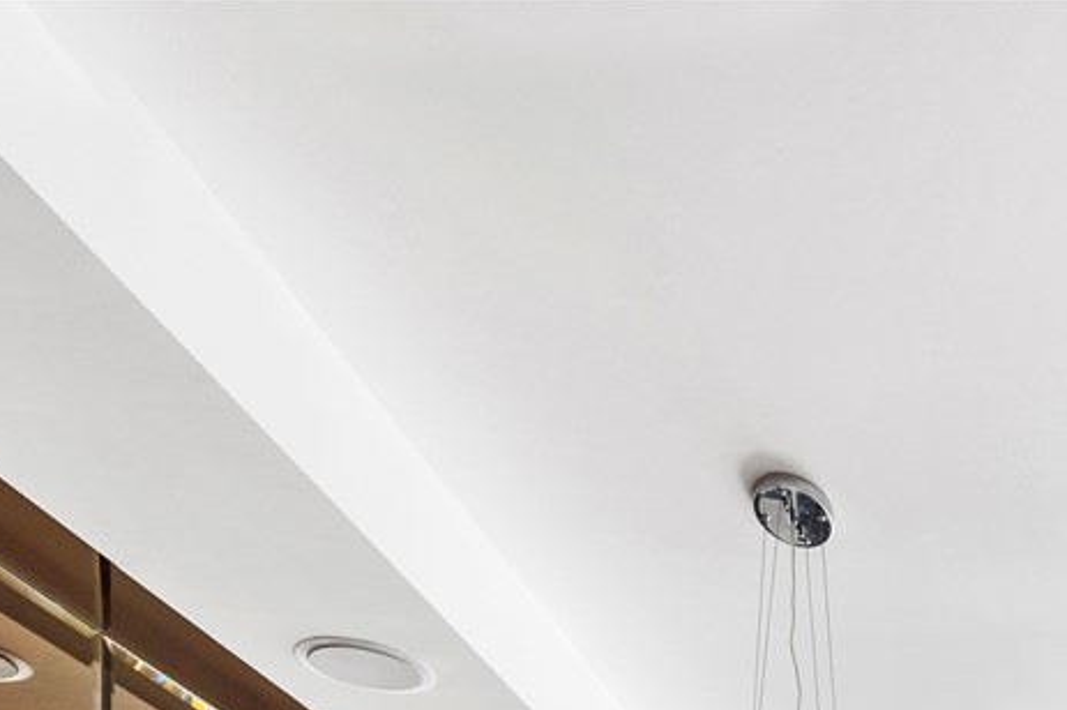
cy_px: 1299
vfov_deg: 20.6
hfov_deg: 34.2
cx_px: 1329
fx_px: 1303
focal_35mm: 44
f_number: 8
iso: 200
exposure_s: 1/13
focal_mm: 12
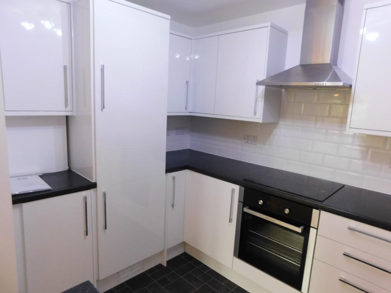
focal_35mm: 23
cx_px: 196
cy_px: 146
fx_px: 260
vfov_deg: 58.9
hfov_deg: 73.9
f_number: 3
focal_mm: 4
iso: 400
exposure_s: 1/10
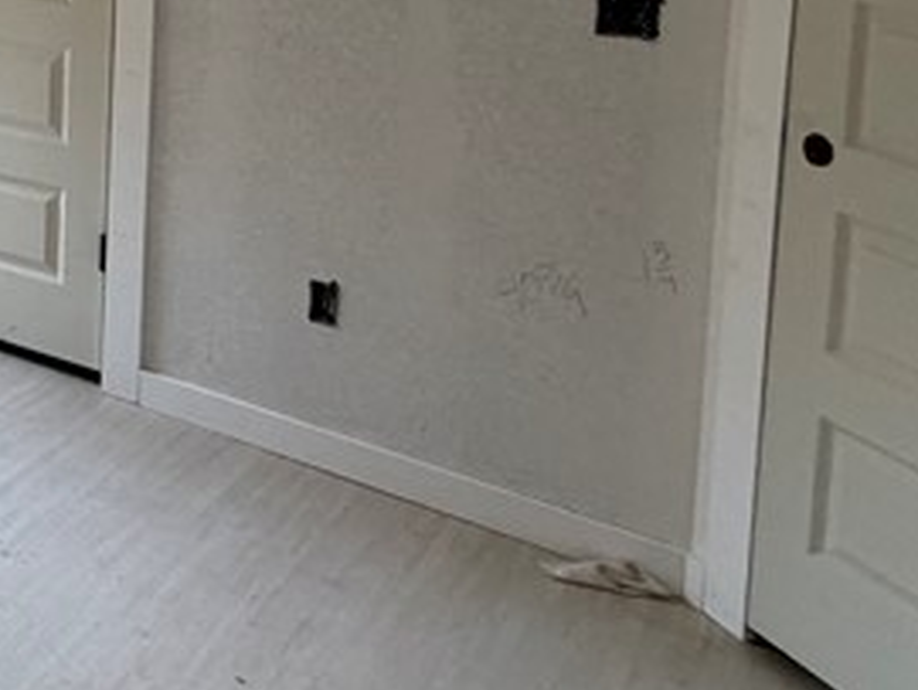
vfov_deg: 24.6
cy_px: -167
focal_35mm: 53
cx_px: -473
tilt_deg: -5.4
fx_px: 1407
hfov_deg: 26.1
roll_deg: -0.3
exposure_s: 1/71
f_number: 2.2
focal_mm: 2.22
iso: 320
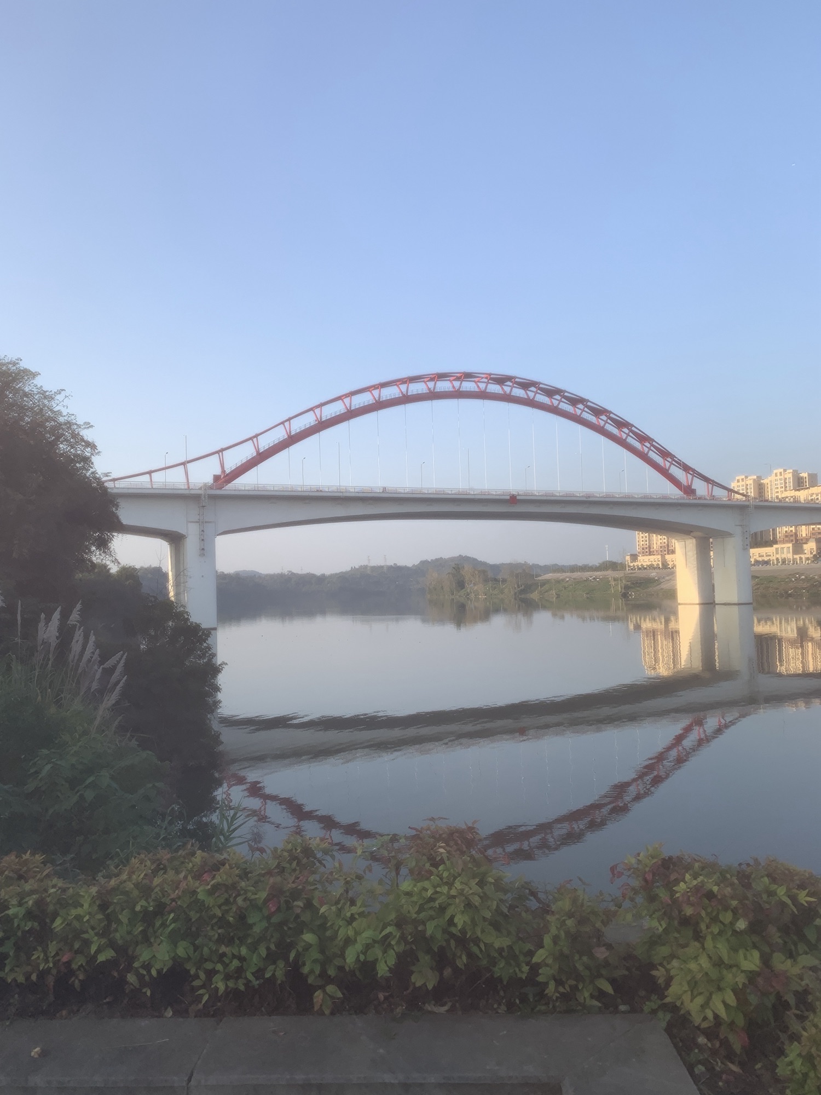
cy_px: 548
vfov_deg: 67.3
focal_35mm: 26
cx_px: 410
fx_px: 822
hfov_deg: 53.1
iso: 25
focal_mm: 4.25
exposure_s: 1/842
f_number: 1.8
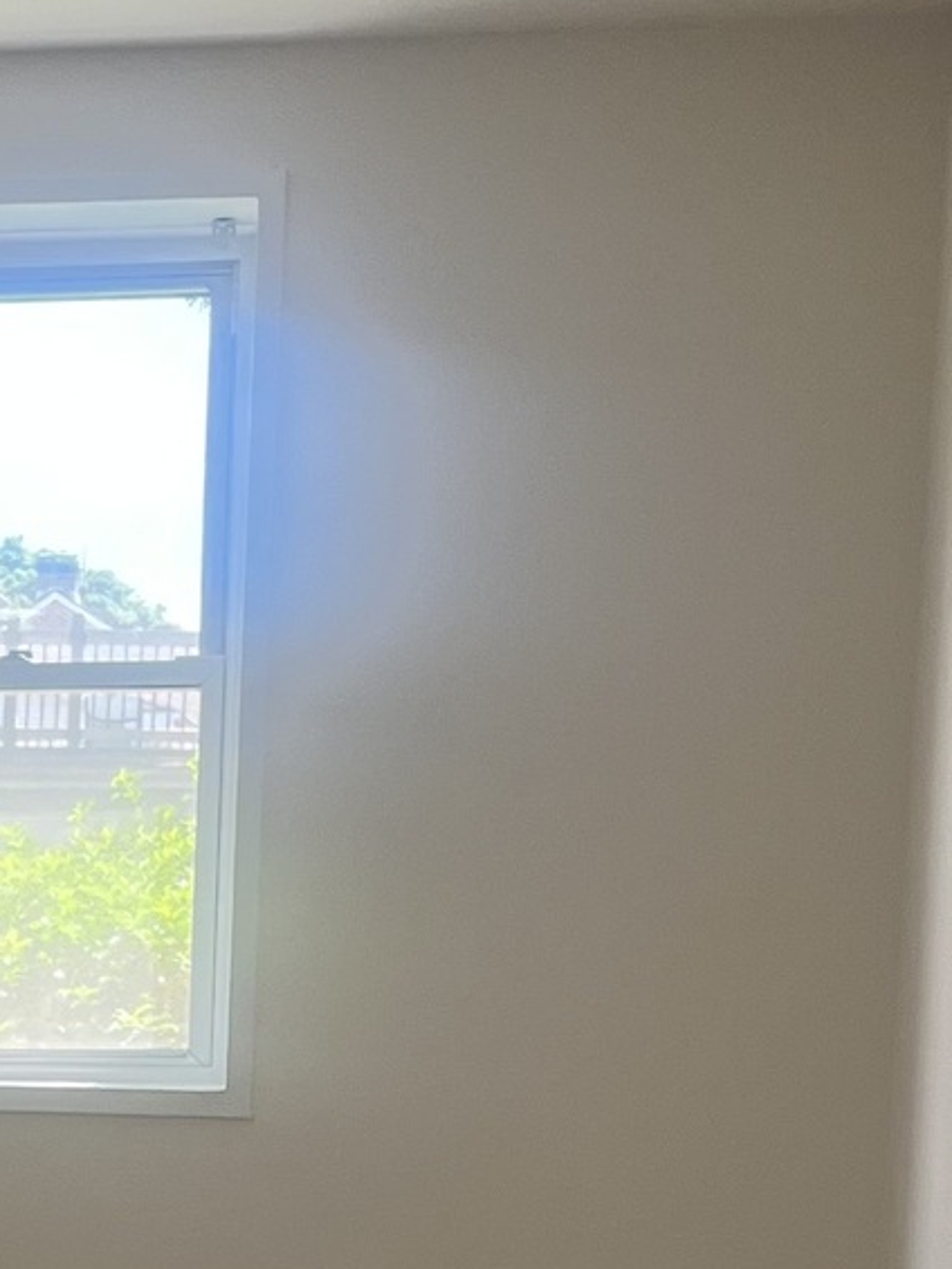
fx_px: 3885
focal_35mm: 106
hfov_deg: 13.4
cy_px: 1487
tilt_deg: -6.8
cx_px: -301
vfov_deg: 17.7
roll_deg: -1.2
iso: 64
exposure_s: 1/122
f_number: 1.6
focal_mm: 5.1
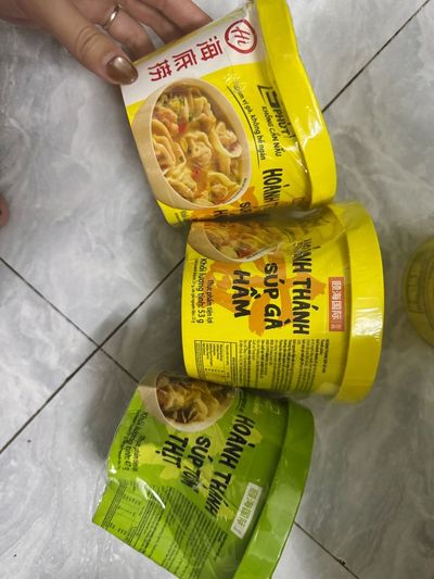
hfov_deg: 56.8
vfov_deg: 71.6
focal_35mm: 24
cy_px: 290
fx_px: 401
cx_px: 217
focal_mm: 6.76
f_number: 1.78
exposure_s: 1/60
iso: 800
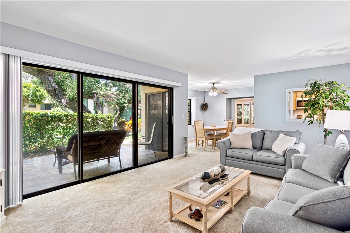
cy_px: 116
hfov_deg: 92.4
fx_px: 168
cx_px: 175
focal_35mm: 17
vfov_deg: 69.7
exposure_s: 1/8
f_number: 6.3
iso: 320
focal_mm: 11.5
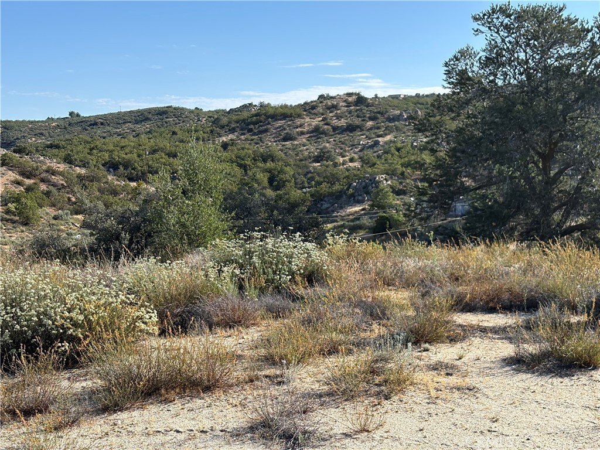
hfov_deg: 36.8
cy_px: 225
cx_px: 300
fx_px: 901
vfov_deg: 28.0
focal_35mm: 52
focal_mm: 5.96
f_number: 1.6
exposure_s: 1/2451
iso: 50
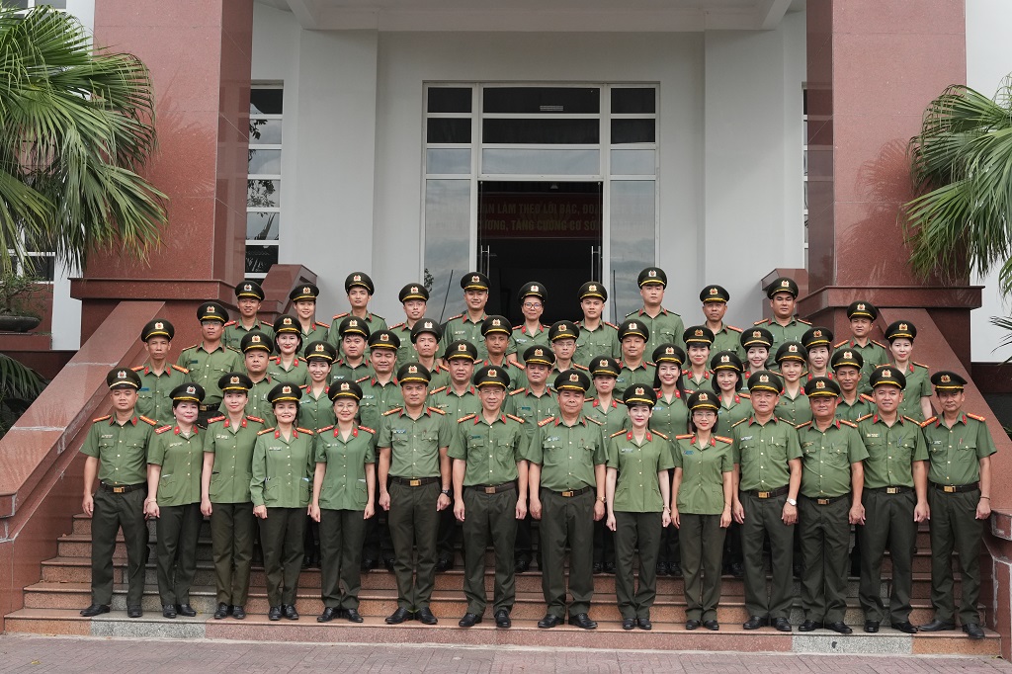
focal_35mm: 46
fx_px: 1293
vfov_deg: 29.2
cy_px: 337
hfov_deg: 42.8
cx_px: 506
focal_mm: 31
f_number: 4
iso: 1000
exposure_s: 1/2000
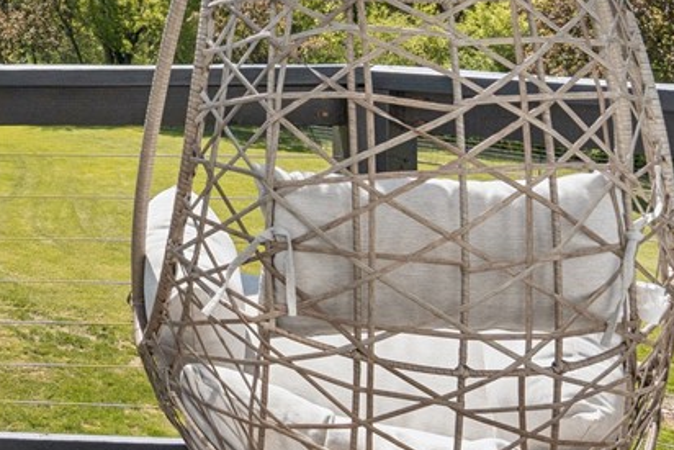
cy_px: -79
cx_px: -117
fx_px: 1311
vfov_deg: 18.5
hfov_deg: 26.0
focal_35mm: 70
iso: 400
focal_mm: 17
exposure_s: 1/1250
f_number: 9
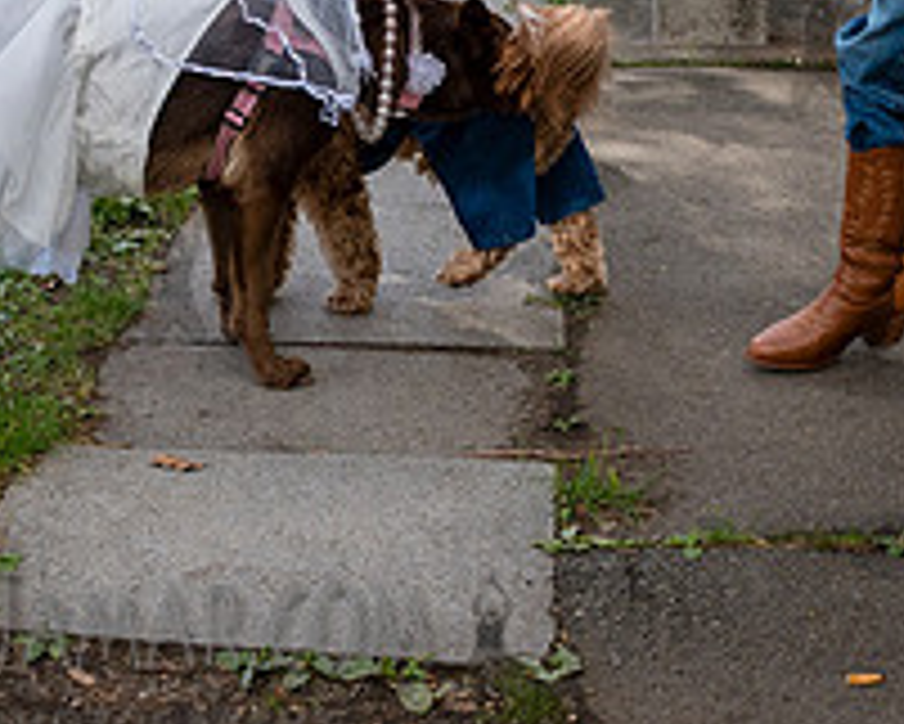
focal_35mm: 88
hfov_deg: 21.7
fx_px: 2356
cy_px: -15
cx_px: 423
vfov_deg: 17.1
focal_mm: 24
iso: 1000
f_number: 5
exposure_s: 1/1250
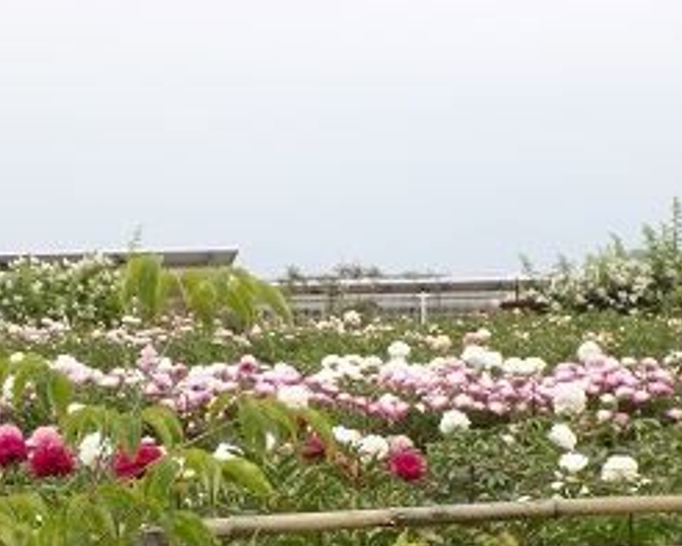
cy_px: 474
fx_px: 4119
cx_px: 274
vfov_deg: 7.6
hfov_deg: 9.5
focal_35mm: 204
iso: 80
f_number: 4.7
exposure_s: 1/200
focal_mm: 19.1
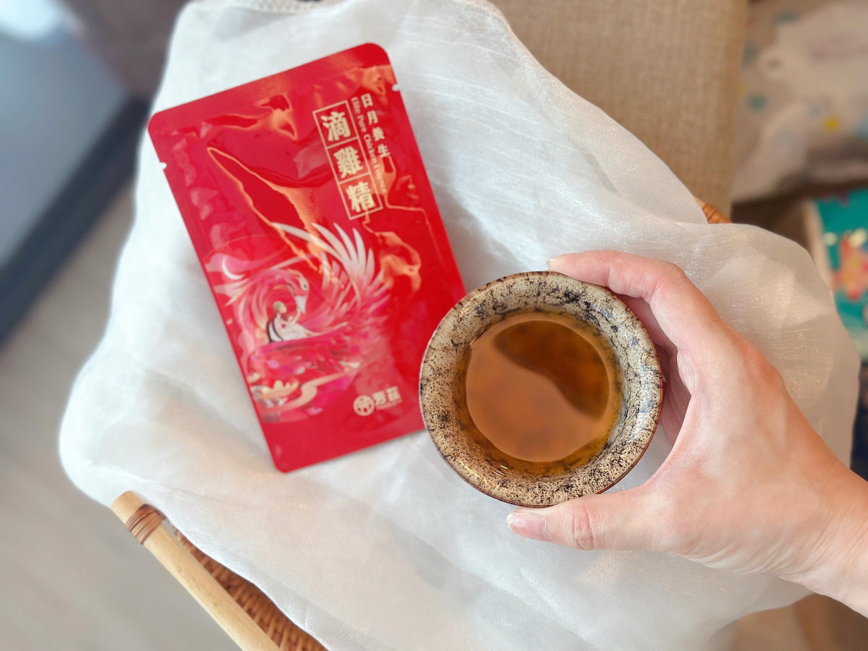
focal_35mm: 48
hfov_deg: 39.7
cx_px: 434
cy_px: 326
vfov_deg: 30.3
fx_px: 1204
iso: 80
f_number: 1.78
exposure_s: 1/230
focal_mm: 6.86
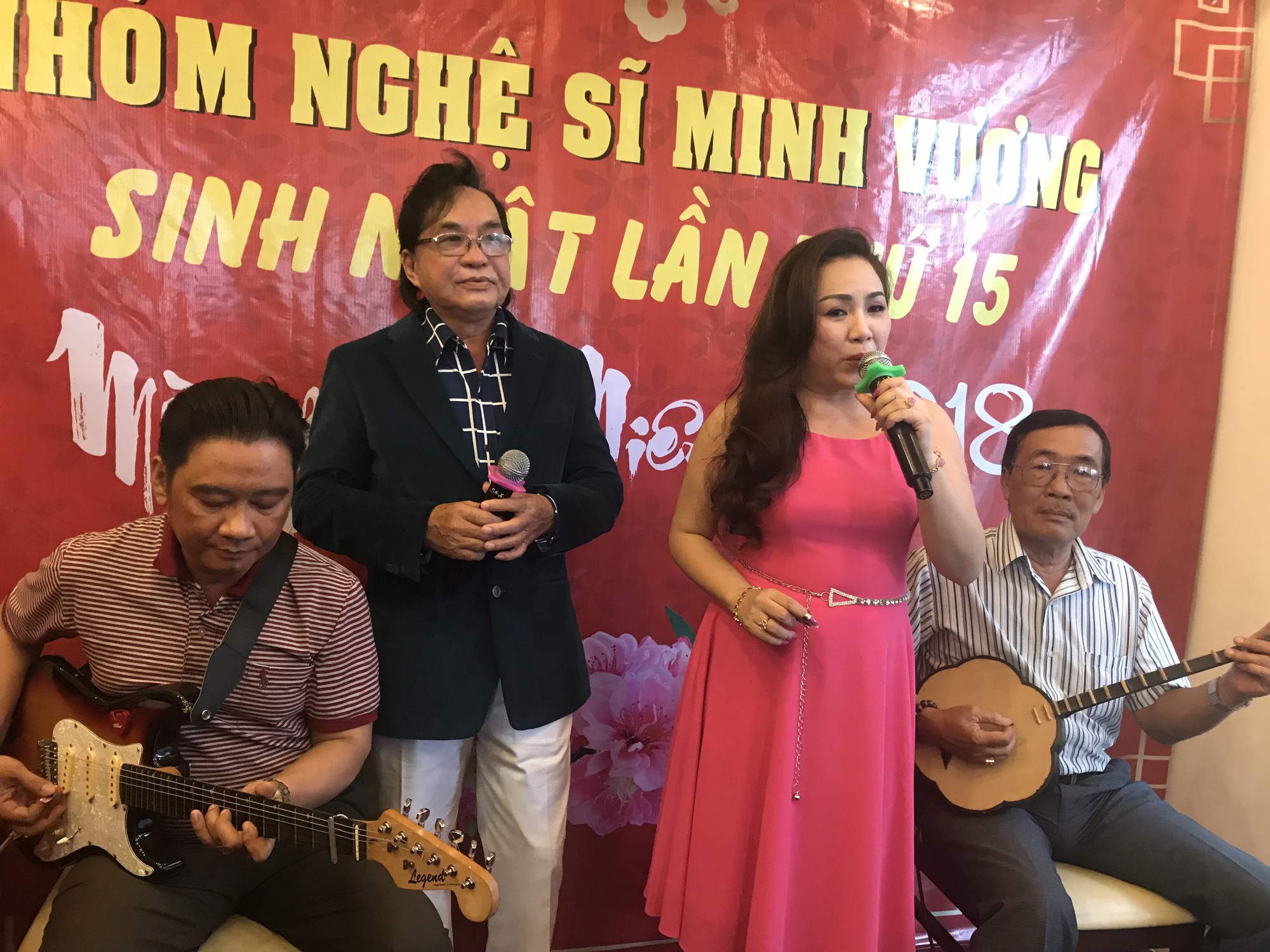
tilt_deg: -5.4
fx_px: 1027
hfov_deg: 63.4
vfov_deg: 49.7
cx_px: 635
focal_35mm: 28
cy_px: 476
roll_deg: -2.5
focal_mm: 3.99
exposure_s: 1/17
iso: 100
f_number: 1.8
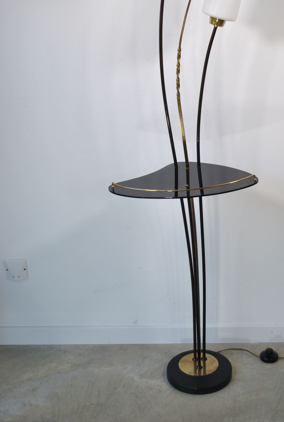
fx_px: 730
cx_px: 203
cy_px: 133
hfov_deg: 21.9
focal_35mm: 62
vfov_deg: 32.0
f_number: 4.5
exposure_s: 1/125
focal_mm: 28
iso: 200
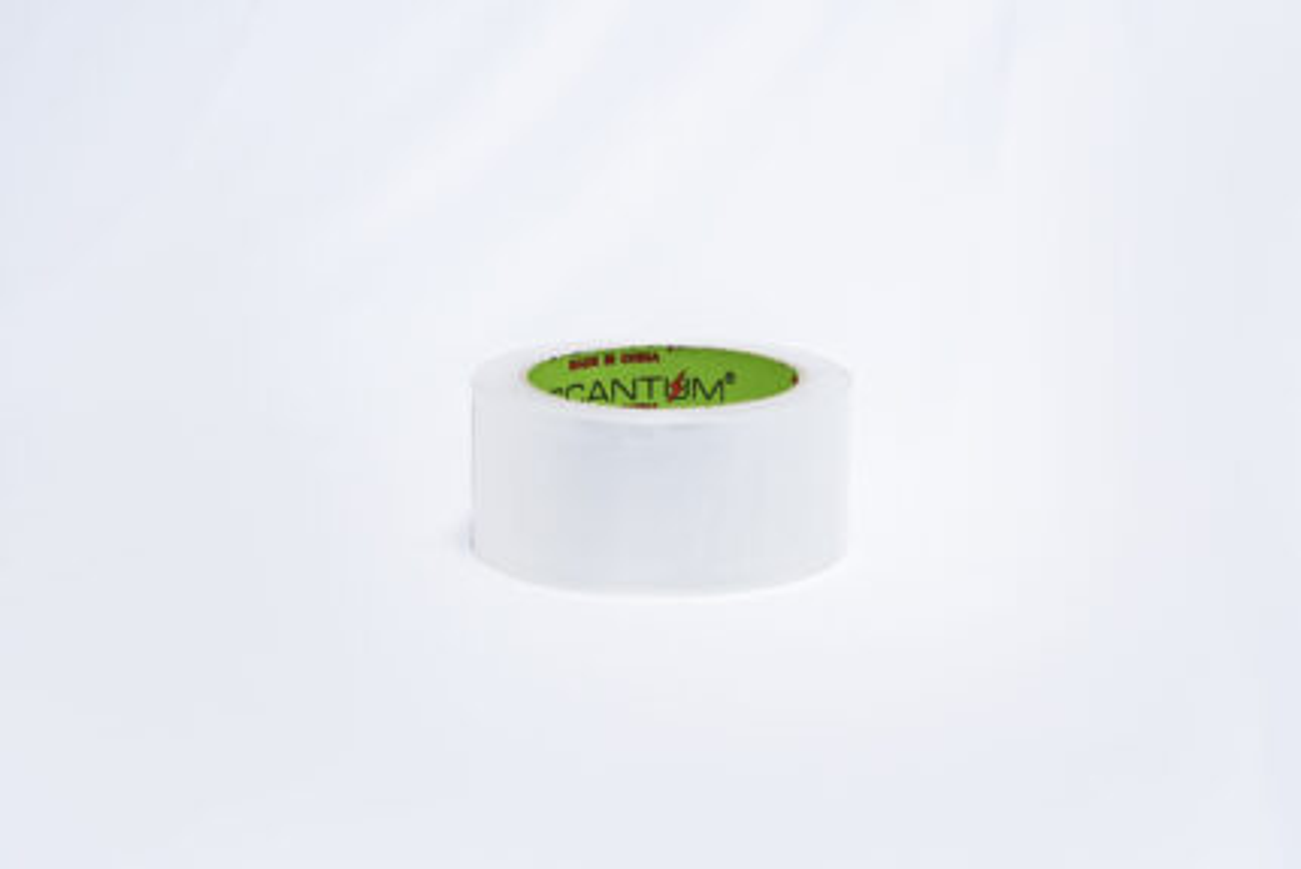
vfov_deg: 19.5
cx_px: 650
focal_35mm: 70
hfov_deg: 28.8
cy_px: 434
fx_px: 2530
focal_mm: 70
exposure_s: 1/200
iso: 3200
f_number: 9
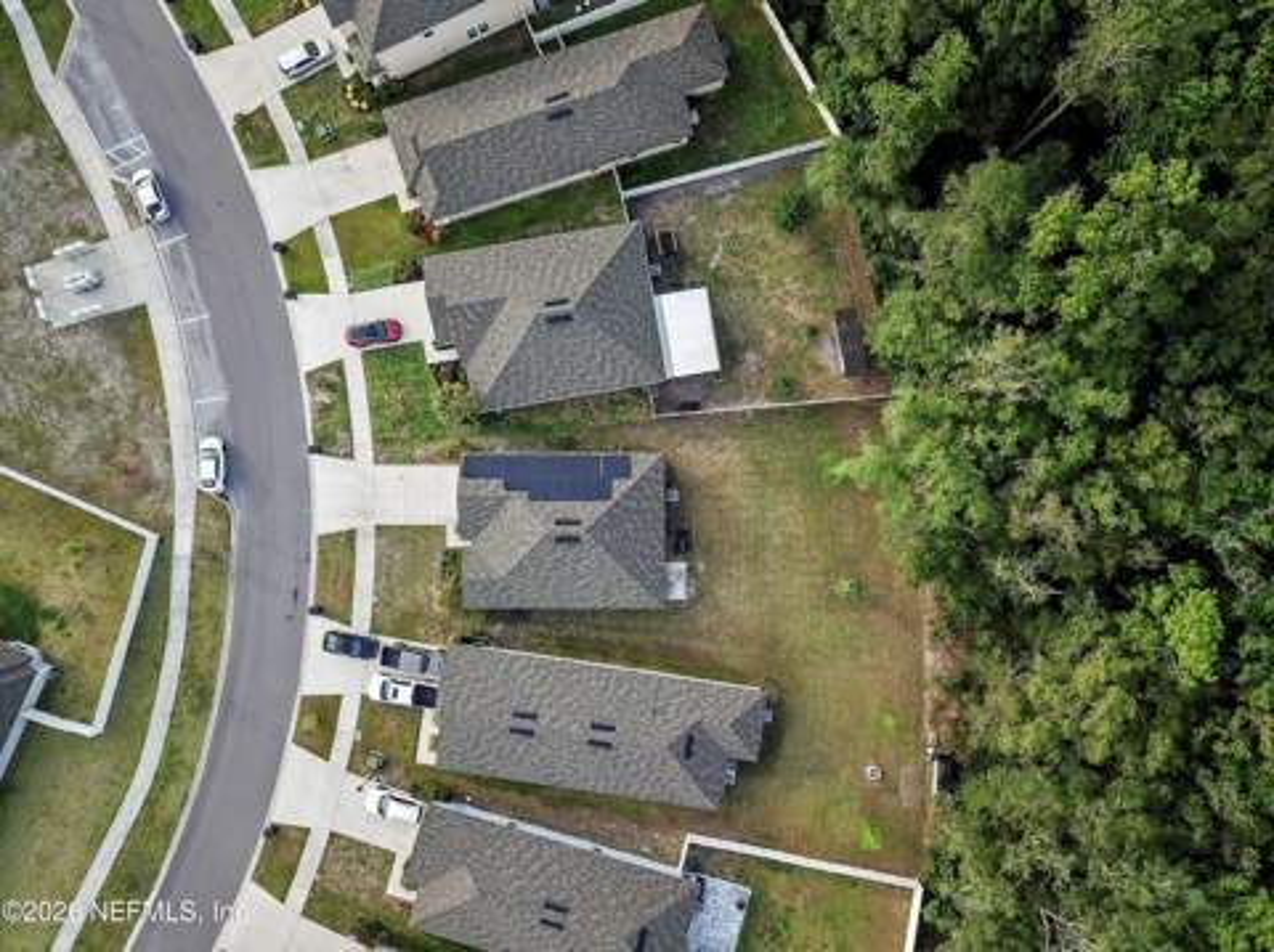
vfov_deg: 53.0
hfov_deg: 67.4
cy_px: 476
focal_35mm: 26
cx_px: 637
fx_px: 956
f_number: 2.2
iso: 100
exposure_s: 1/240
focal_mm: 4.73
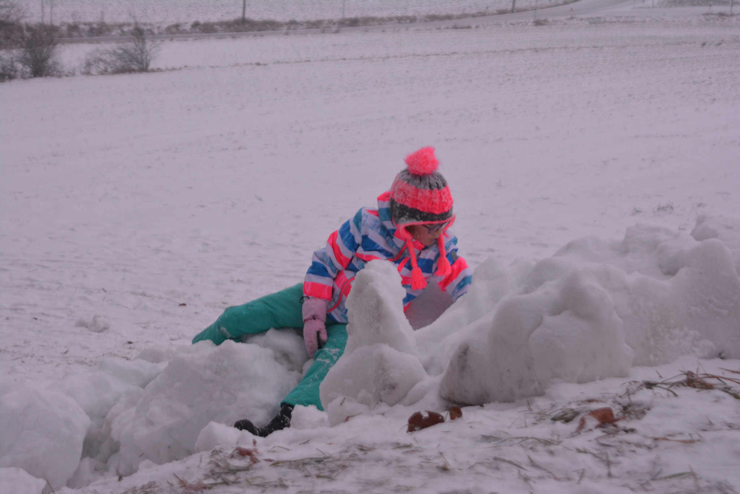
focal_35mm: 69
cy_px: 247
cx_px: 370
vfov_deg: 19.7
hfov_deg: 29.2
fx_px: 1419
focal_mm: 46
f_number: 4.2
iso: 640
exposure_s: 1/60
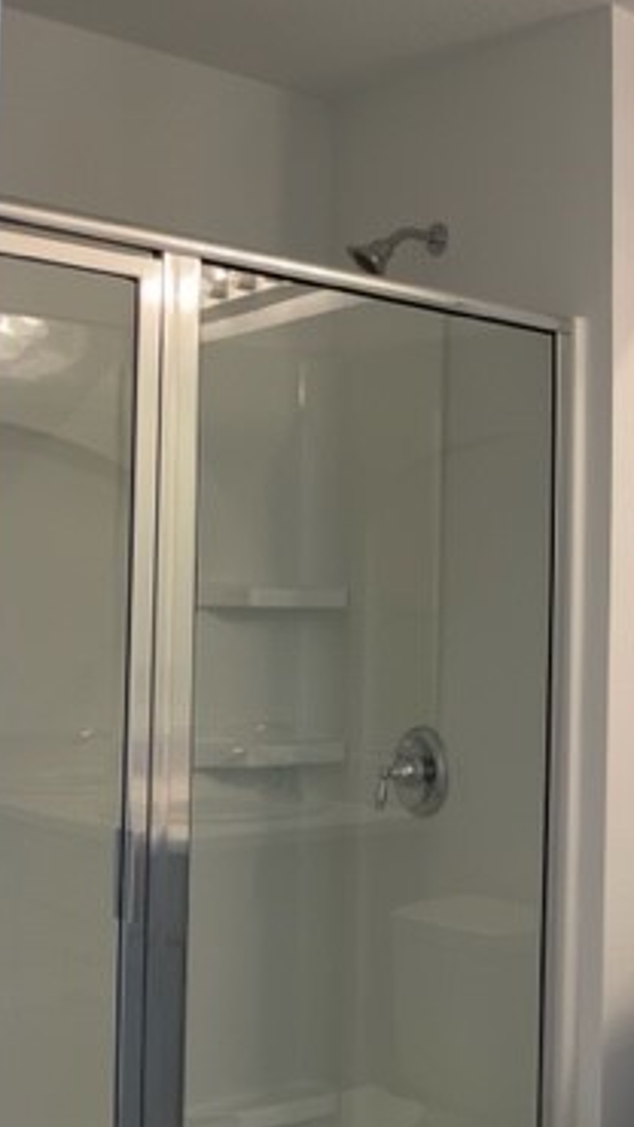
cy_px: 606
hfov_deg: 20.8
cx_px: 951
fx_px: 1465
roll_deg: -0.5
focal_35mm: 49
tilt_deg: +2.6
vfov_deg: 42.1
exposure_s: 1/120
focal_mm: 4.2
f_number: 1.6
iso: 100
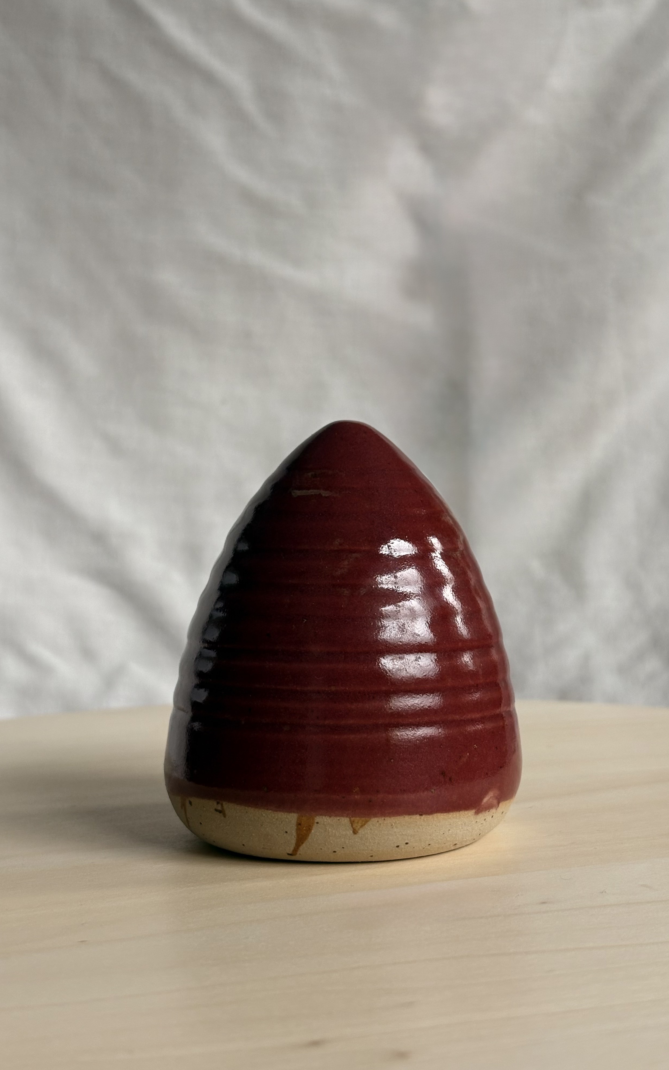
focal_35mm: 56
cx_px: 371
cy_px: 528
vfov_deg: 36.3
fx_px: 1634
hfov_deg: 23.1
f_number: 1.6
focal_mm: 5.96
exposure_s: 1/101
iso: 50
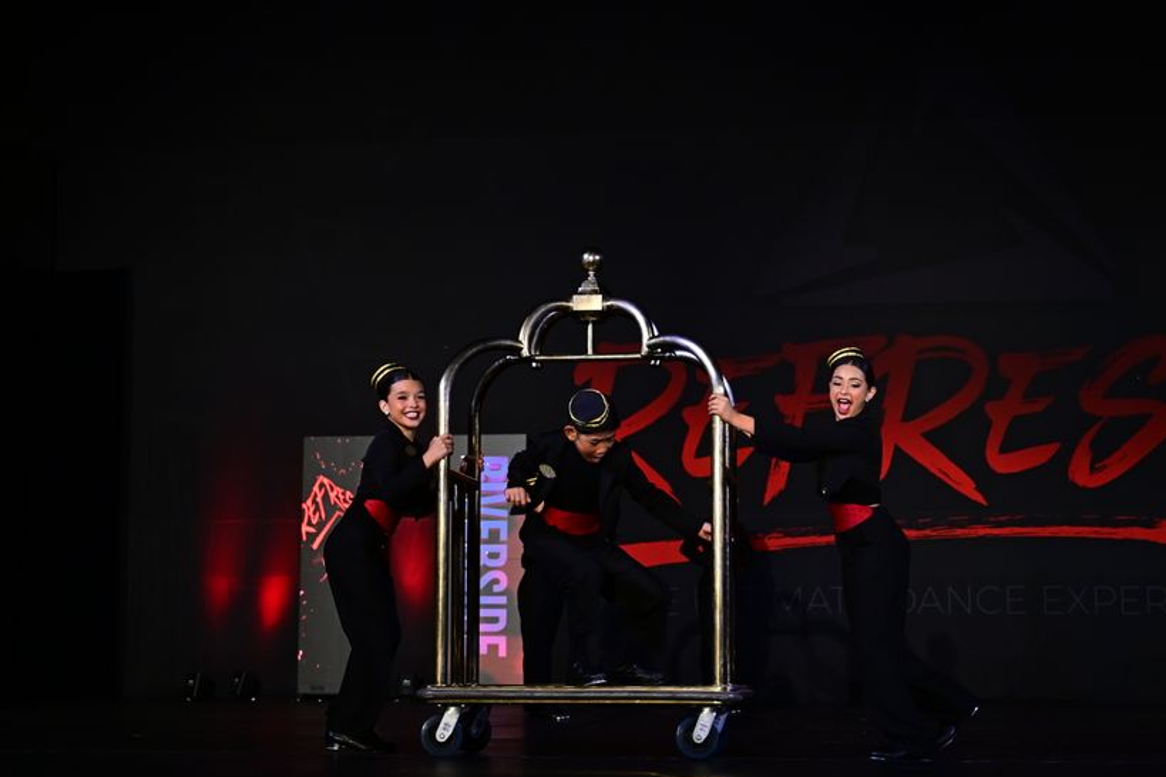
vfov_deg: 22.6
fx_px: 1943
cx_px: 592
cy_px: 396
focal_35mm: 60
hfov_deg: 33.4
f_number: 3.5
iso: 3200
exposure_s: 1/800
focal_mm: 48
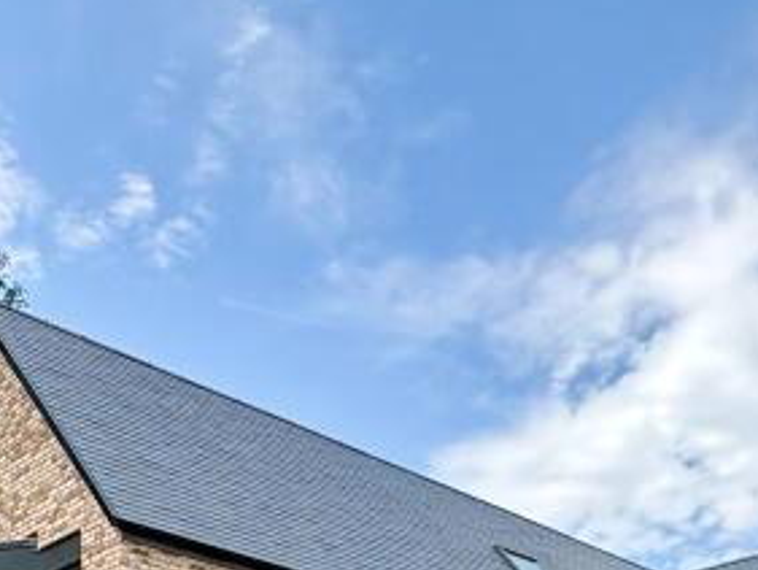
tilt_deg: -0.3
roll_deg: +0.8
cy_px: 937
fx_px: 1117
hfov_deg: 35.8
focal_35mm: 51
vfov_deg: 21.8
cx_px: 645
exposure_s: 1/899
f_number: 2.2
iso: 64
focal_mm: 2.22
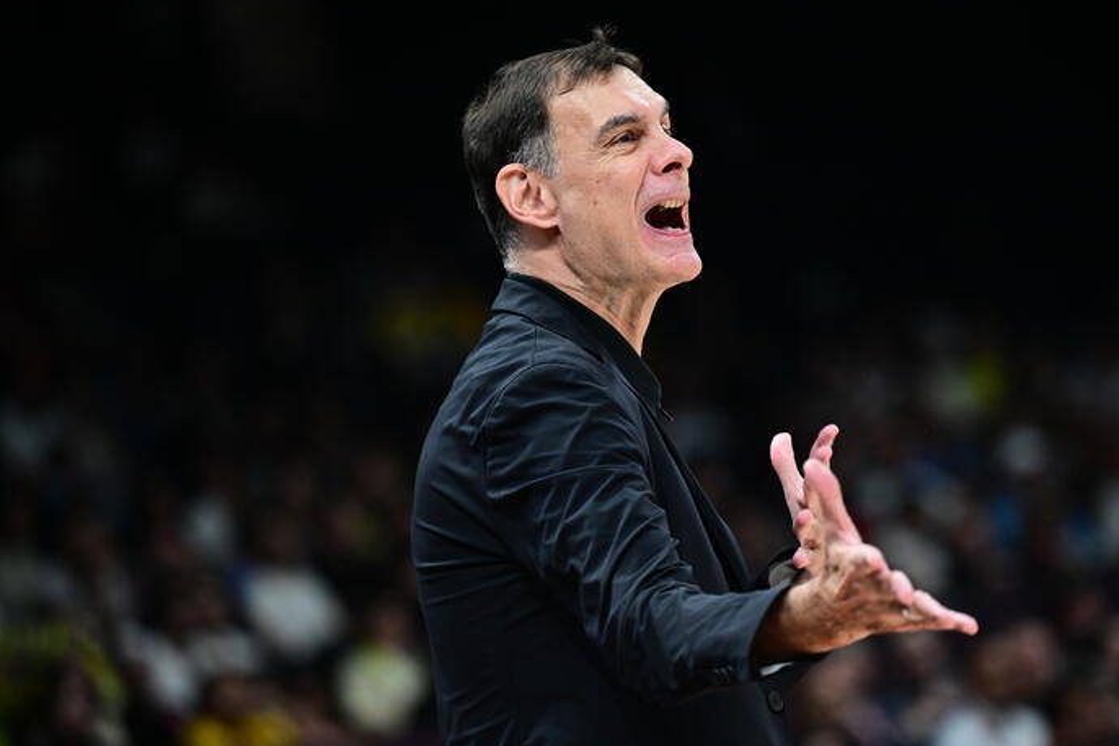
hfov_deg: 9.2
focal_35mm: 223
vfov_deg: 6.2
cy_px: 444
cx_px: 628
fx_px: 6929
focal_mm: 170
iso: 2000
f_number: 2.8
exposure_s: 1/500
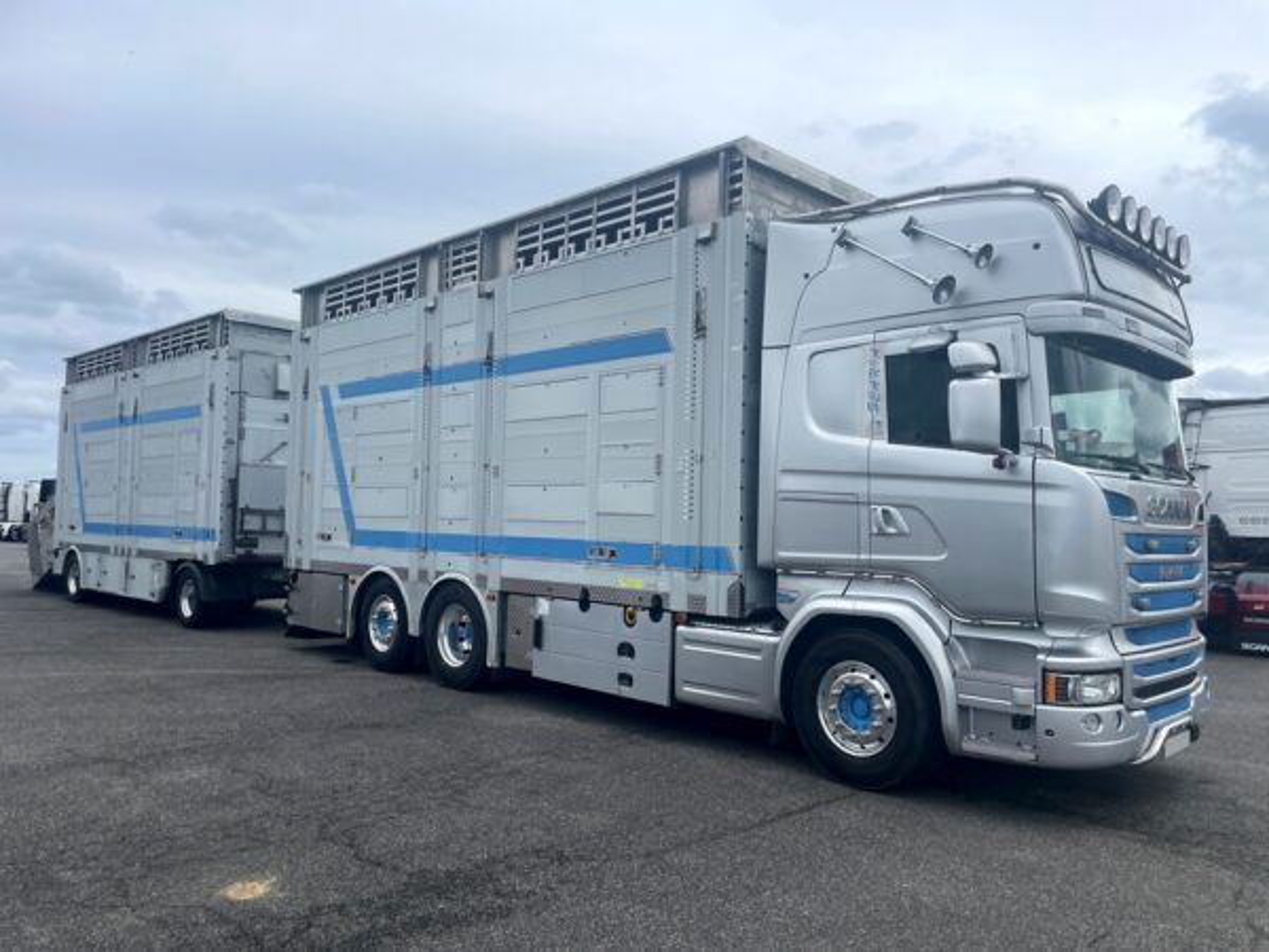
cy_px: 476
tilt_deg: +0.9
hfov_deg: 67.3
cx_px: 634
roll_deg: -1.7
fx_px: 953
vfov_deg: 53.1
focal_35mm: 26
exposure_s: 1/2618
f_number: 1.6
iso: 32
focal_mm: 4.2
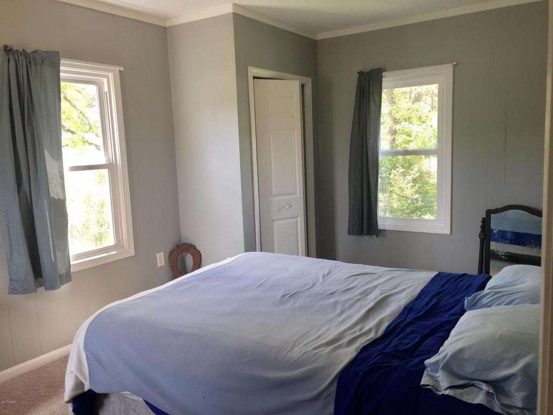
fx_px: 463
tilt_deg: -6.3
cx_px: 276
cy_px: 208
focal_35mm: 29
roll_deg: +2.0
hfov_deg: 61.7
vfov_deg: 48.2
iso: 32
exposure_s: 1/40
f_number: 2.2
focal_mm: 4.15
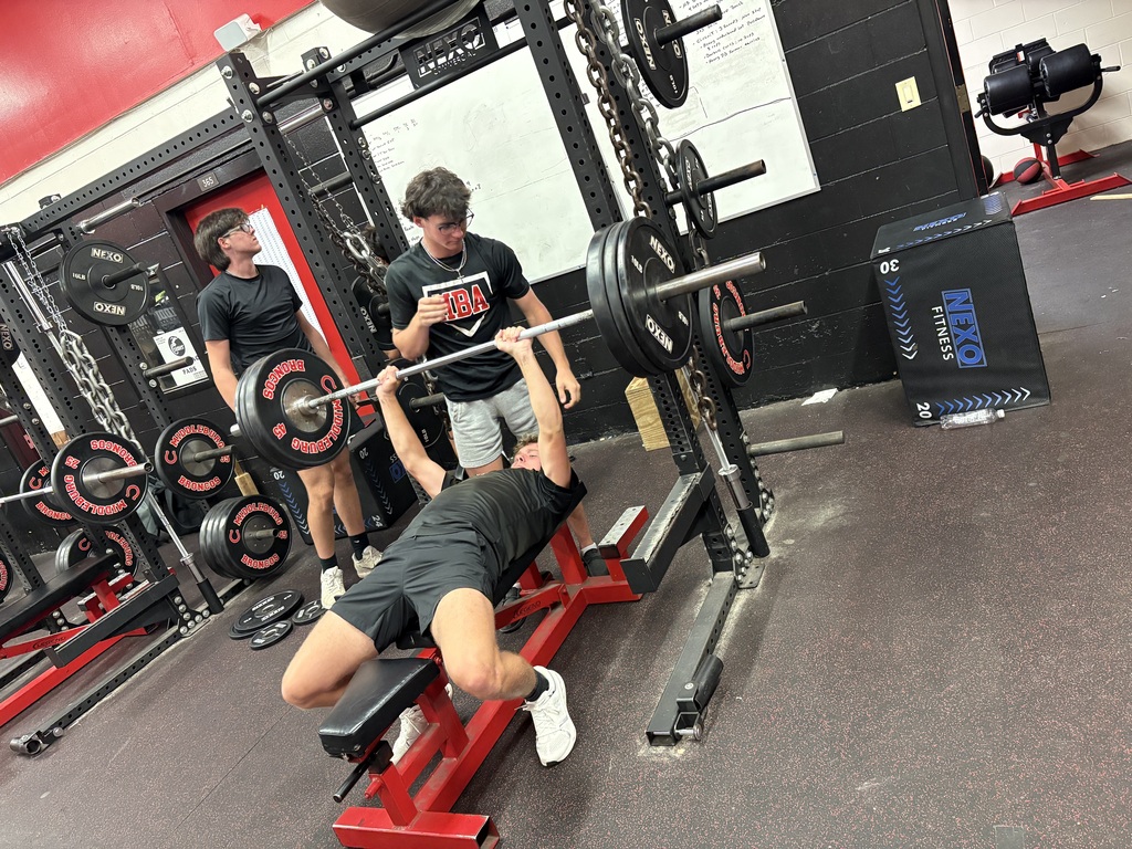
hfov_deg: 67.3
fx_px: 850
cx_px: 566
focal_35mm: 26
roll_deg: +21.2
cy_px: 424
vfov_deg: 53.1
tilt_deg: -15.6
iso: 400
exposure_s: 1/60
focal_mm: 5.96
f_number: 1.6
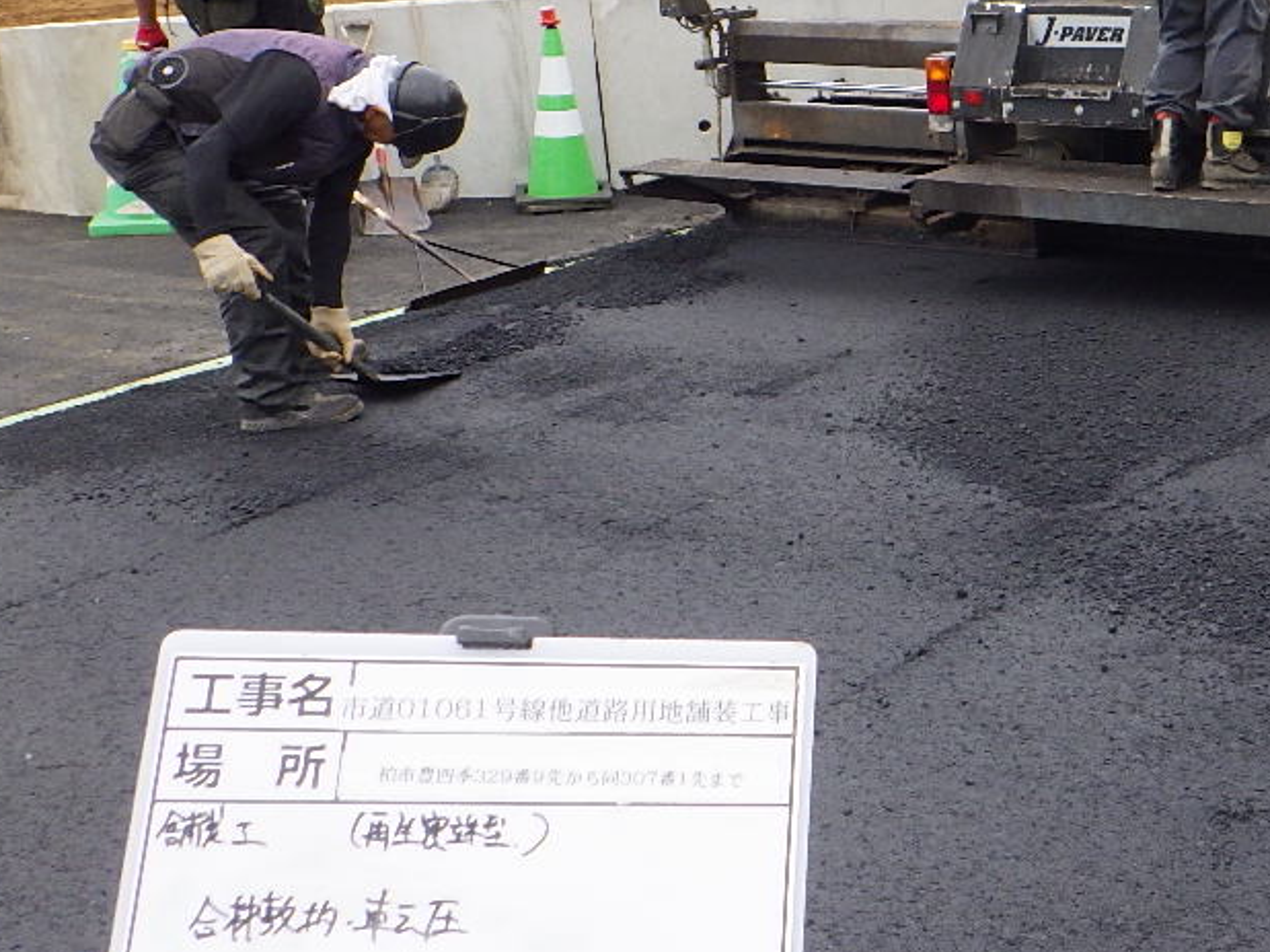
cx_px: 1219
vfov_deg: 25.1
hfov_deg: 31.2
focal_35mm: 58
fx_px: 2127
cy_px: 308
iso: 250
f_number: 4.2
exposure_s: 1/500
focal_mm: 5
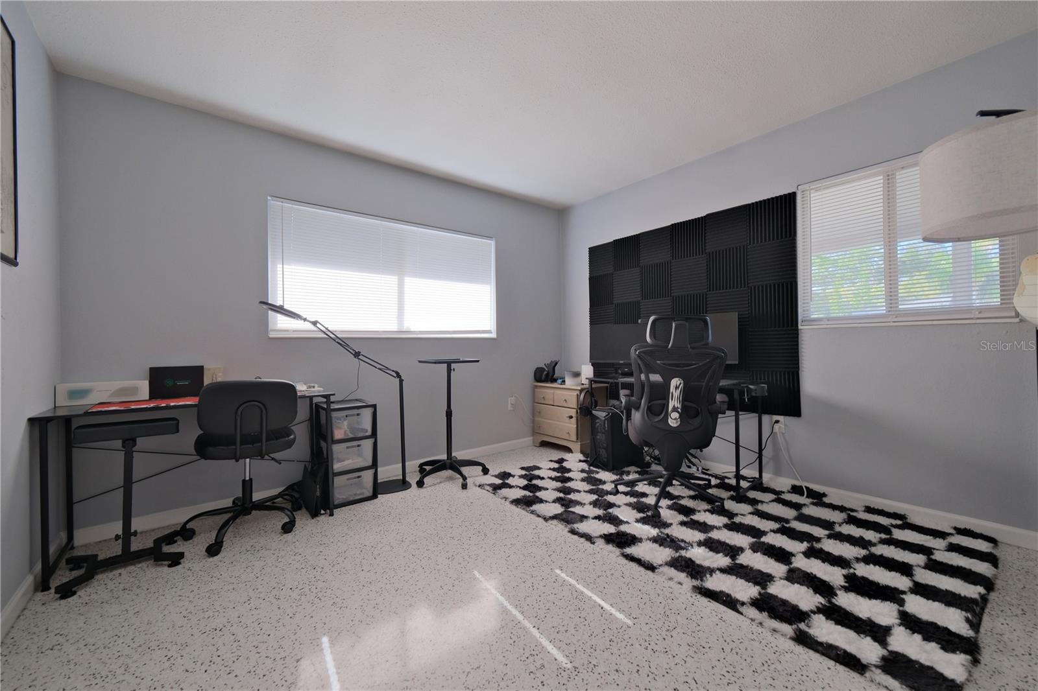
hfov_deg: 108.3
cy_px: 346
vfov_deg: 85.4
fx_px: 375
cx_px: 519
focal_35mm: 13
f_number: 4
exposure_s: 1/80
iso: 640
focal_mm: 8.9
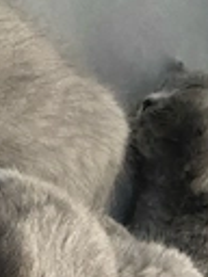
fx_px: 649
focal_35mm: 81
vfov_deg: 22.1
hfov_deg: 18.2
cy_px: 344
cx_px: 80
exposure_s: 1/30
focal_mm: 4.25
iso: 800
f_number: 1.8
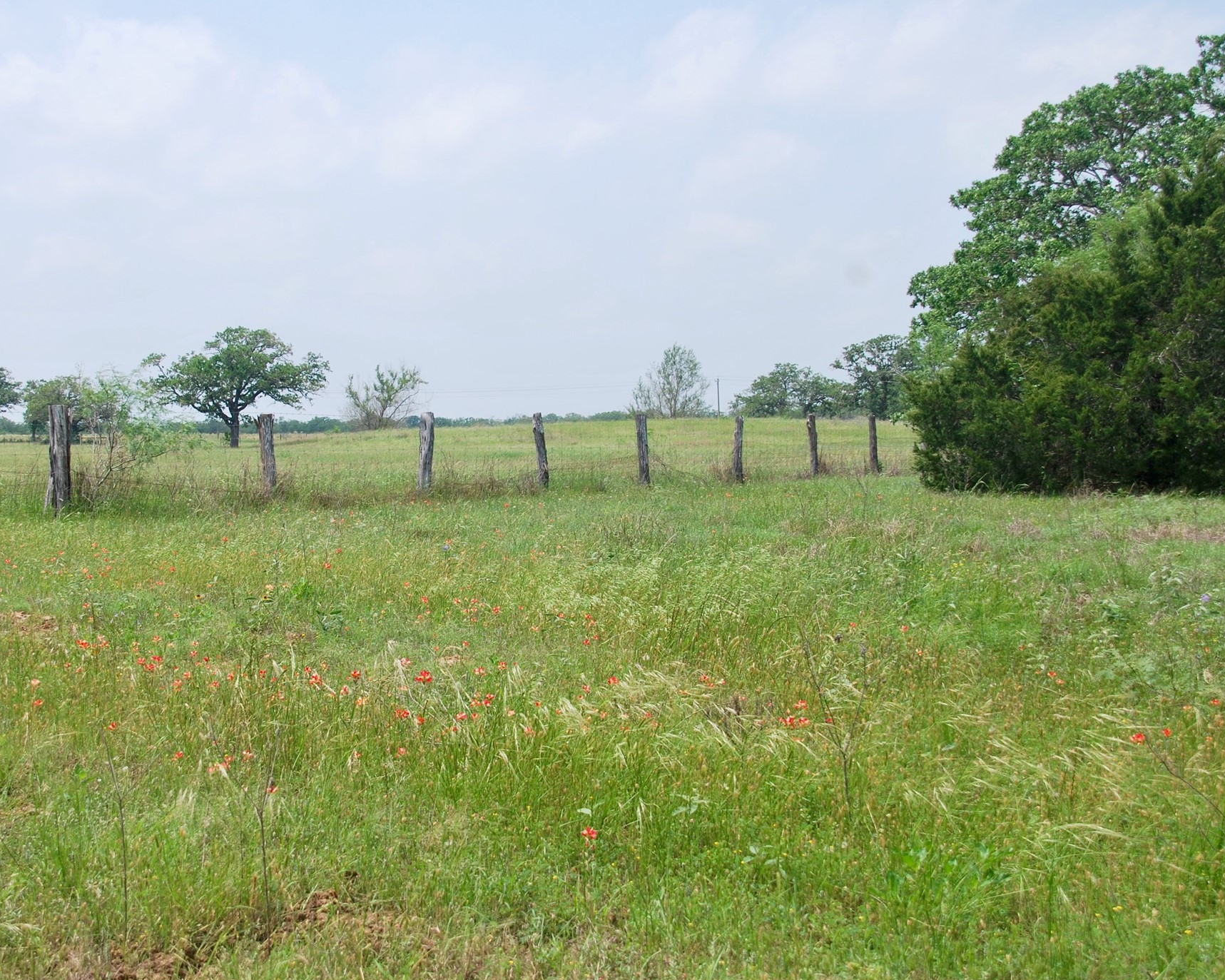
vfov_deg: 29.3
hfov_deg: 36.2
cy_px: 472
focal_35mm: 52
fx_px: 1870
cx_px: 498
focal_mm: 29
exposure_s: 1/250
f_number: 8
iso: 100
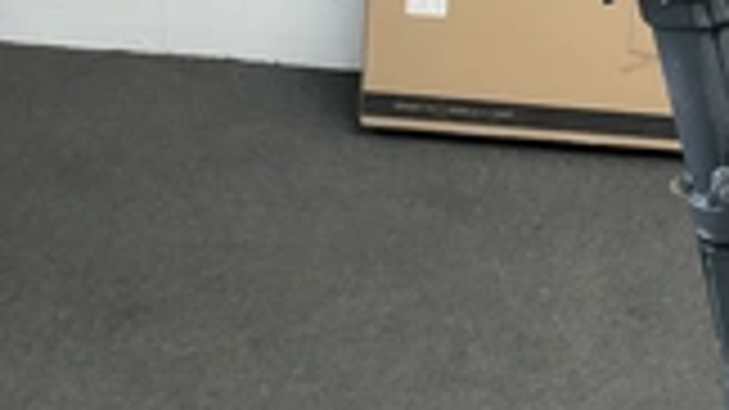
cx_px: 680
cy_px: 113
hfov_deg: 26.1
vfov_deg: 15.4
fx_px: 1507
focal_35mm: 78
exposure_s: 1/60
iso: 250
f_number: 1.8
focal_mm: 3
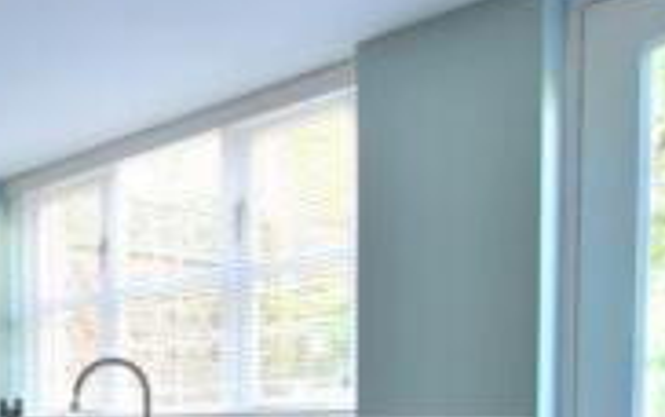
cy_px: 474
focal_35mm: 40
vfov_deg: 28.7
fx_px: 725
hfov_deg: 35.6
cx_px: -175
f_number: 5.6
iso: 400
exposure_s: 1/20
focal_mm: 10
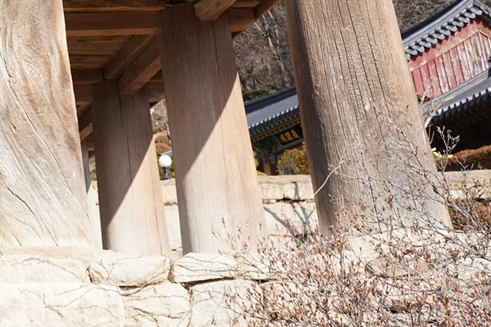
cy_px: -131
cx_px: -144
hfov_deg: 21.2
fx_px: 1186
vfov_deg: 14.8
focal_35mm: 87
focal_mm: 30
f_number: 9
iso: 100
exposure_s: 1/100
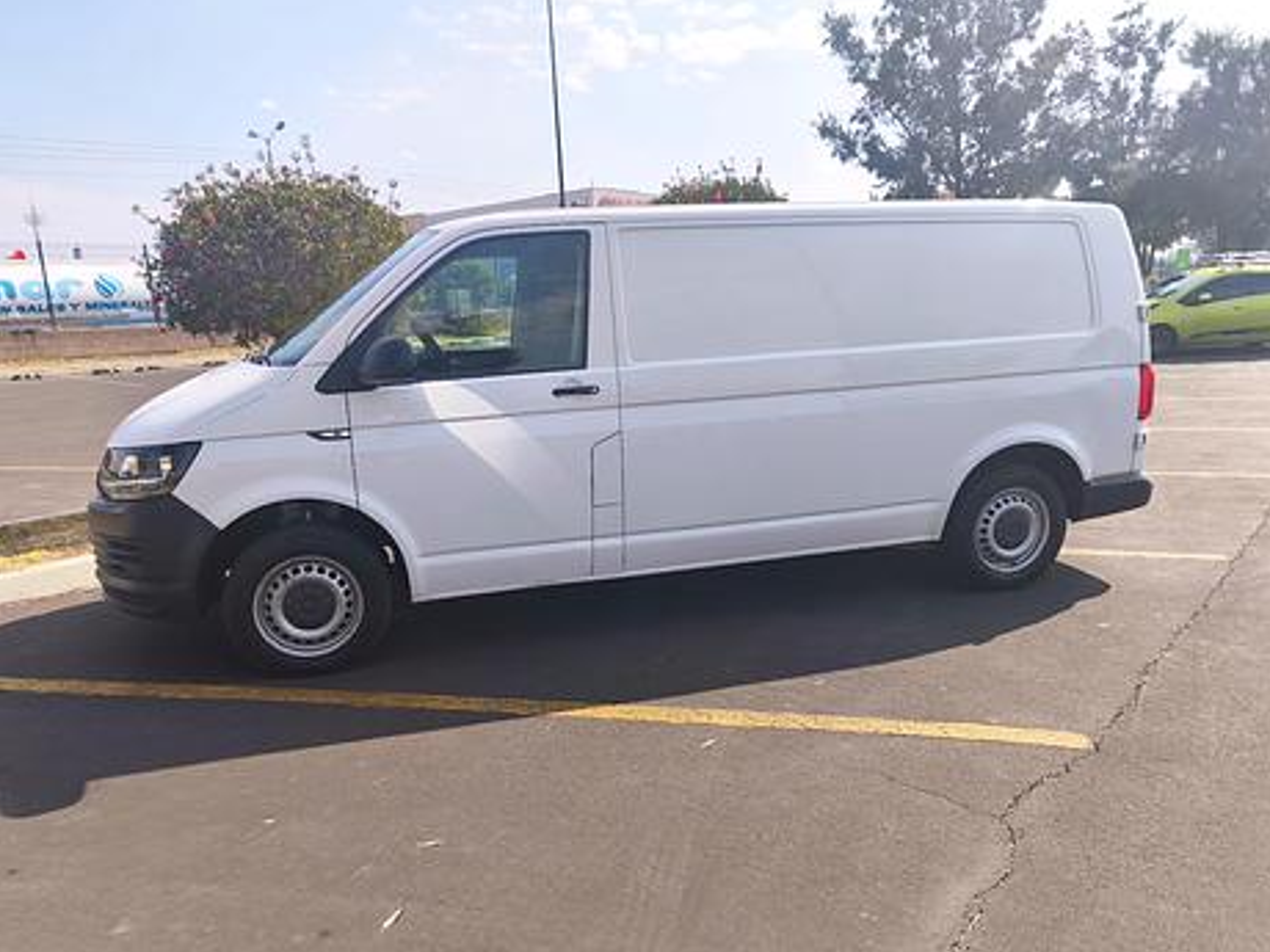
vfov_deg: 54.9
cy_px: 501
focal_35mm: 25
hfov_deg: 69.3
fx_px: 917
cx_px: 599
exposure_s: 1/4069
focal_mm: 5.35
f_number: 1.7
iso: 80
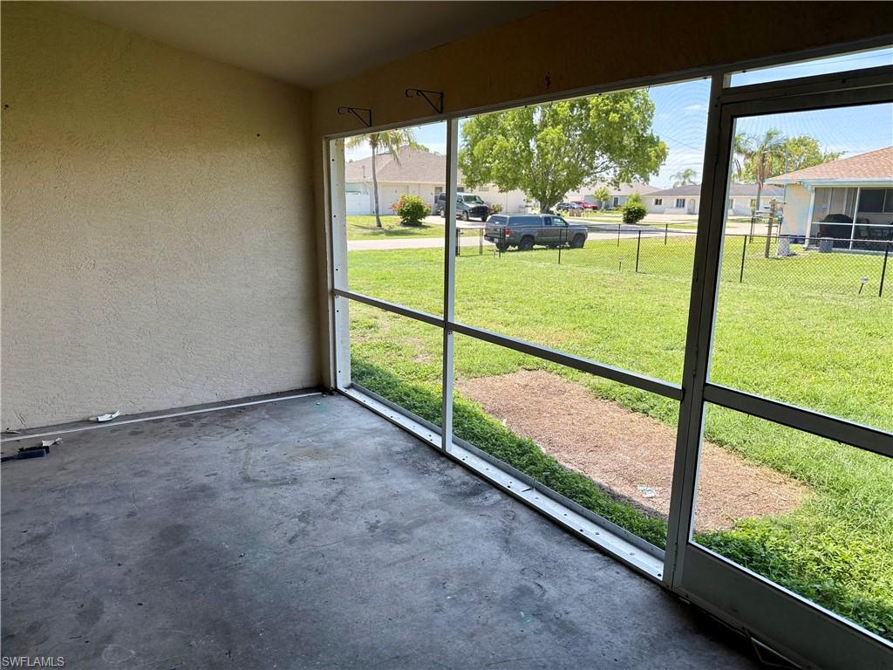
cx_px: 446
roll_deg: -0.2
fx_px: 619
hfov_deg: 71.6
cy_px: 335
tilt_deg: -9.7
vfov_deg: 56.8
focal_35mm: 24
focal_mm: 6.76
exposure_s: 1/822
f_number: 1.78
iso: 100
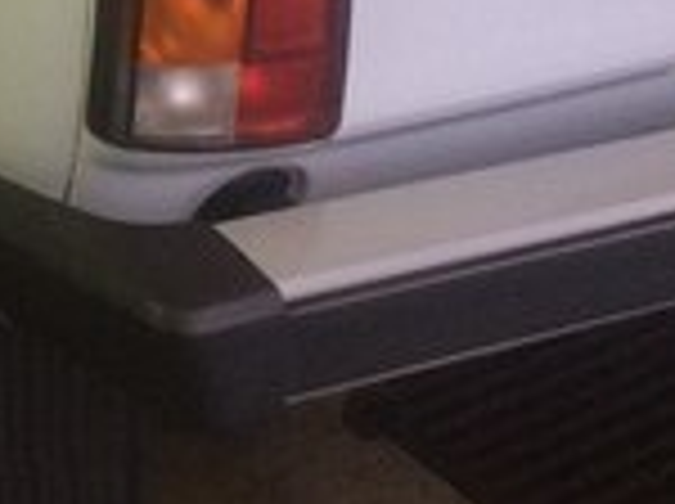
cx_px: -153
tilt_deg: -17.9
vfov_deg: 14.3
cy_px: -274
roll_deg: +0.1
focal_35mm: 96
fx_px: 1869
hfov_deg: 19.2
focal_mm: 4.15
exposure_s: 1/33
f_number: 2.2
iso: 200
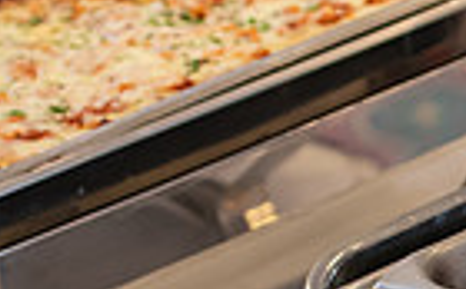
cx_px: 849
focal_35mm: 317
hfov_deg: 6.5
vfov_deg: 4.1
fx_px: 4019
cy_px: 400
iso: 800
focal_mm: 75
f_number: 3.5
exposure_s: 1/160
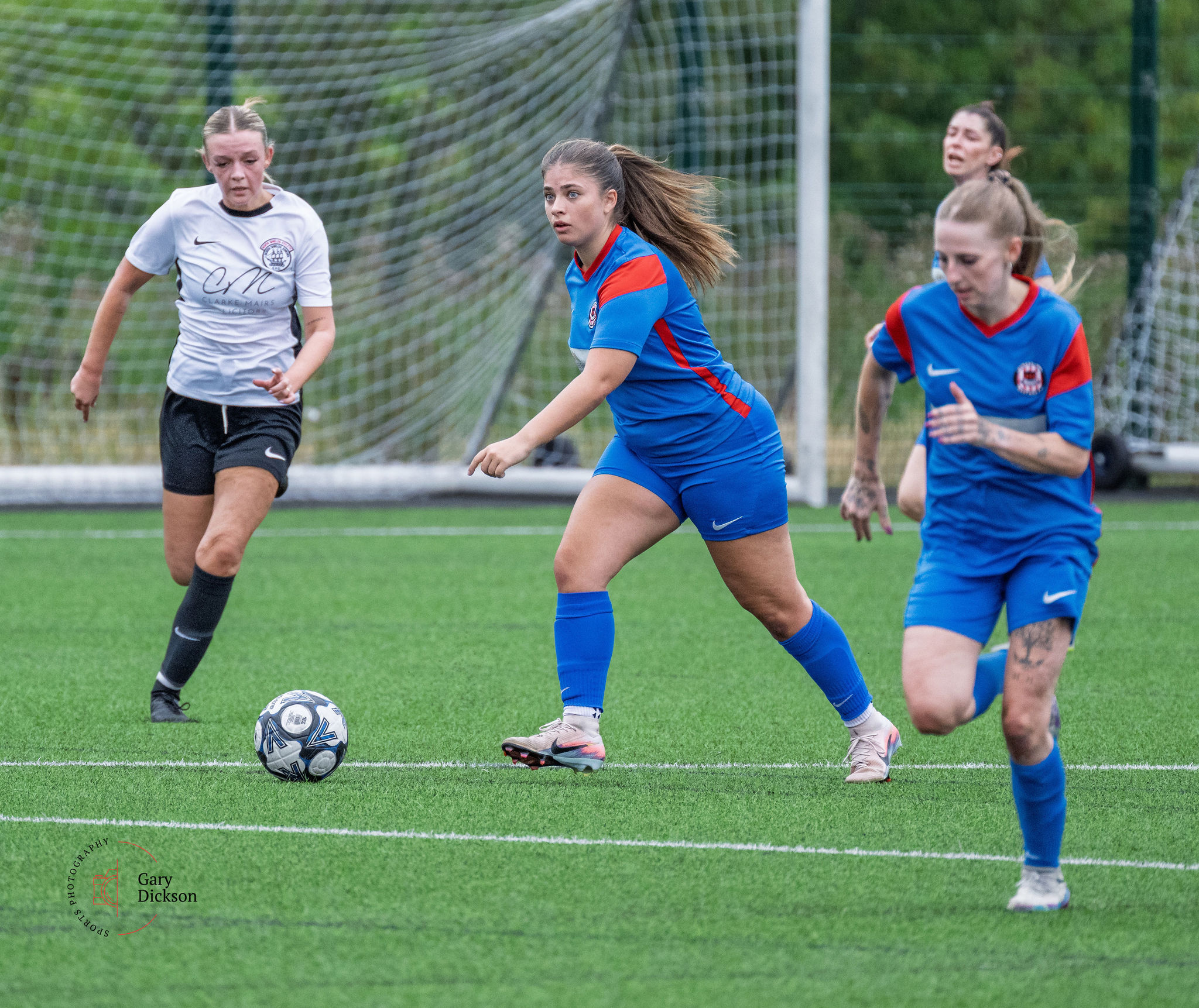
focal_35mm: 695
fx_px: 25165
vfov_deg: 2.3
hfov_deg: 2.7
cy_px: 390
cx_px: 590
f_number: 5.6
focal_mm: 400
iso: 1600
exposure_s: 1/1250
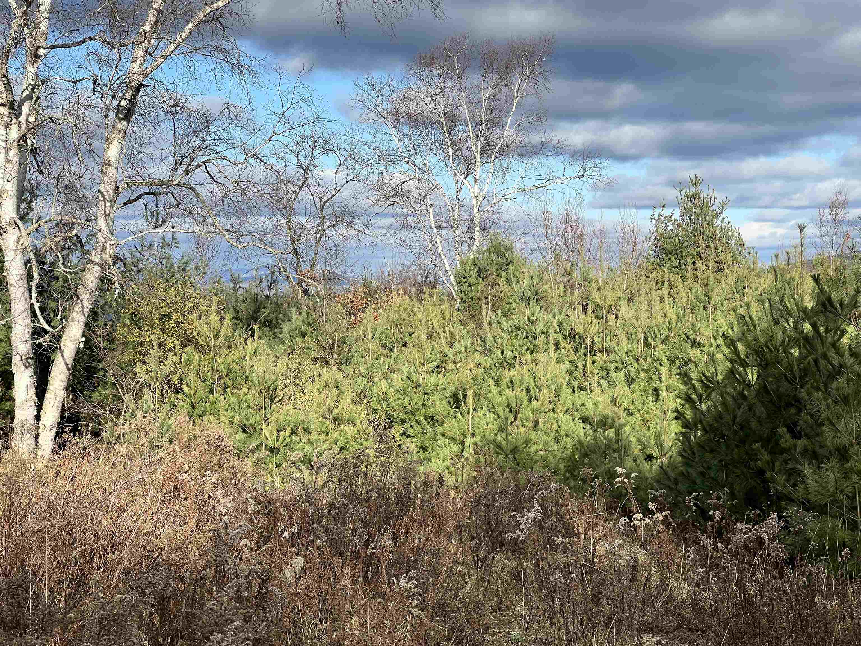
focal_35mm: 77
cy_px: 323
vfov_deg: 19.1
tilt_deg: +0.3
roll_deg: -0.4
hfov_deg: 25.3
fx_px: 1915
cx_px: 430
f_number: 2.8
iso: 32
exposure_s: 1/564
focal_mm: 9
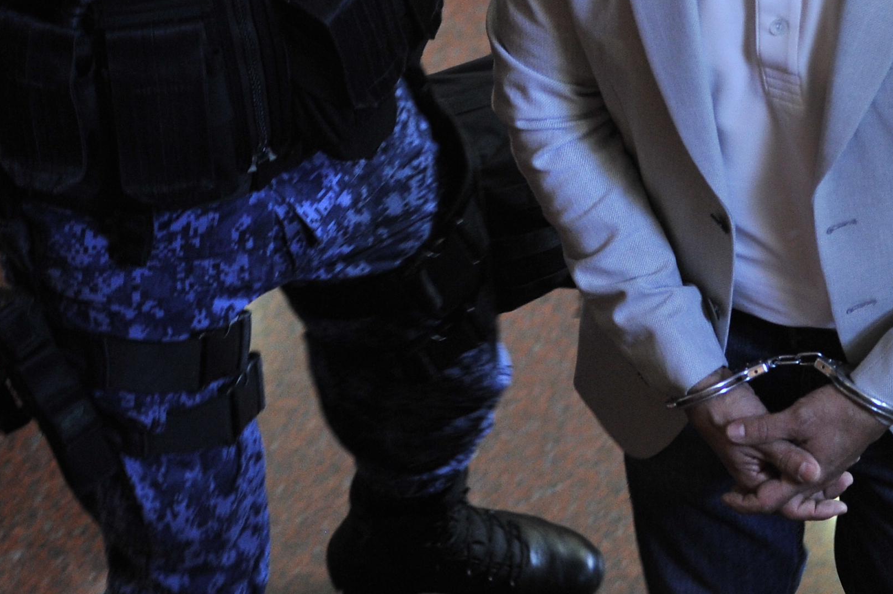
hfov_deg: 11.2
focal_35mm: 184
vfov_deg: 7.4
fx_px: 4561
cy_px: -53
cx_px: 676
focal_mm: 70
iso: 1600
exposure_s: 1/100
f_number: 2.8
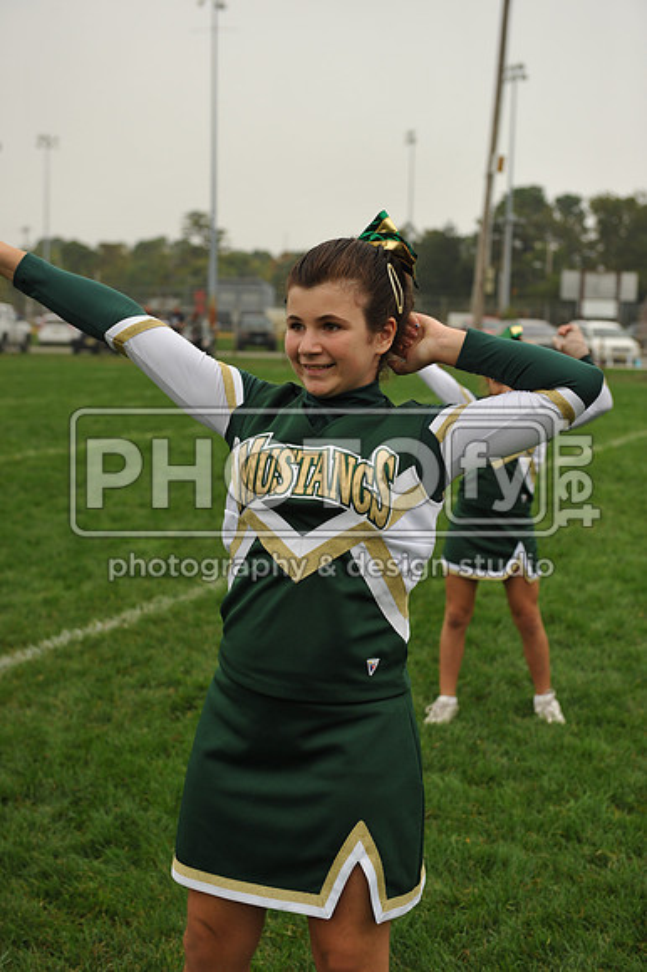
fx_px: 1511
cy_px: 486
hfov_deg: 24.2
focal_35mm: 56
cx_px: 324
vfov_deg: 35.7
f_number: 4
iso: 800
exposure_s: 1/4000
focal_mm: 56
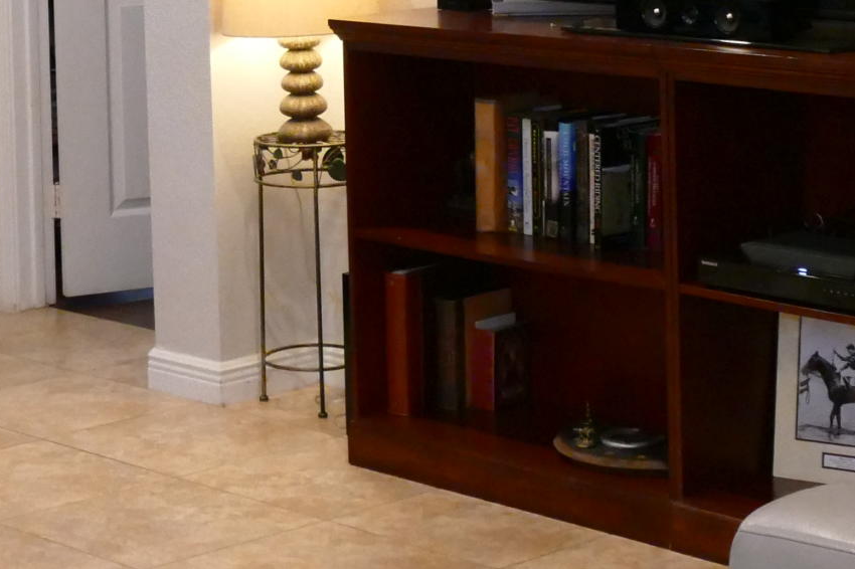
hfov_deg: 18.0
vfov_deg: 11.8
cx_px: 230
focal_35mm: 113
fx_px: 2683
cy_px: -185
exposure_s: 1/60
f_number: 4.5
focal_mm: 11.6
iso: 1600
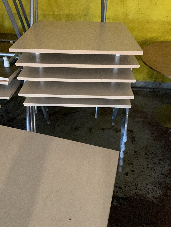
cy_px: 114
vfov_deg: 61.7
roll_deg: -2.4
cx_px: 86
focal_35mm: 29
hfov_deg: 48.2
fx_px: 191
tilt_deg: -38.0
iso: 640
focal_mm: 3
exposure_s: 1/25
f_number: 1.8
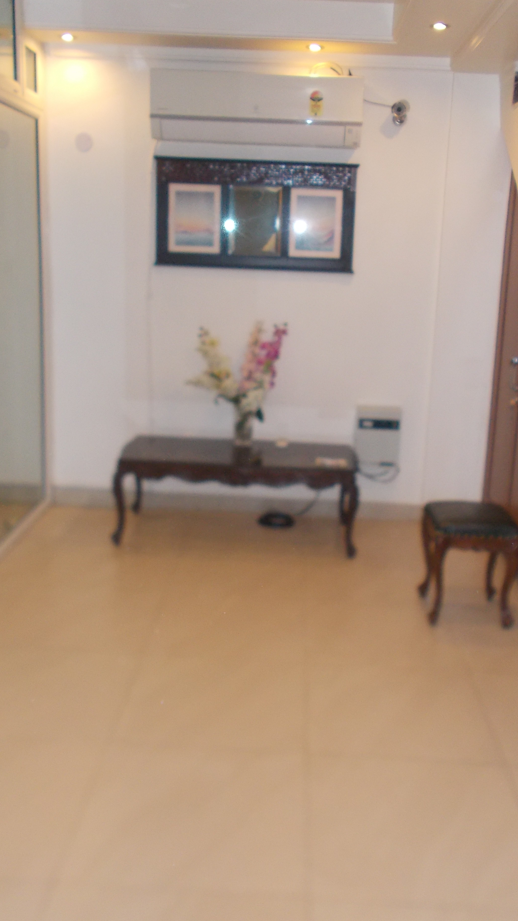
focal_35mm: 35
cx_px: 281
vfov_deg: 56.6
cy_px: 461
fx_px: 855
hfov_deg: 33.7
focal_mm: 4.6
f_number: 3.2
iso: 250
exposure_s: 1/25
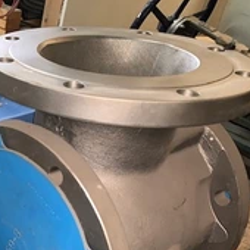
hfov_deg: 28.1
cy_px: 196
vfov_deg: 30.9
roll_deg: -8.1
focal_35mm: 54
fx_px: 441
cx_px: -40
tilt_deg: -31.7
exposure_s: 1/13
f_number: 1.8
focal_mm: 4.25
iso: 100
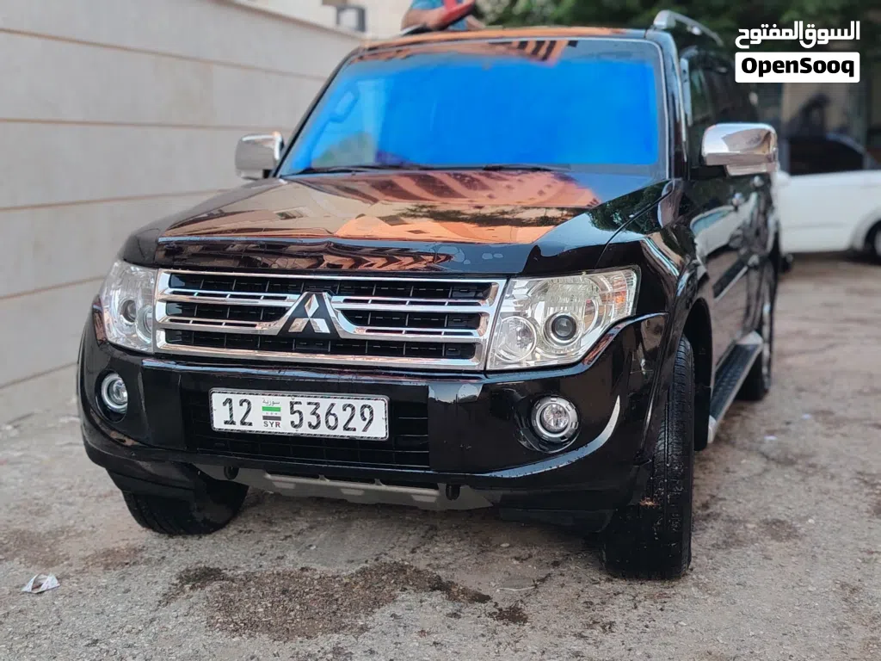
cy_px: 330
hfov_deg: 39.7
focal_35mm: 48
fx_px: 1222
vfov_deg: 30.3
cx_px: 440
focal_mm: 3.25
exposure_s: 1/33.3
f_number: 4
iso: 301
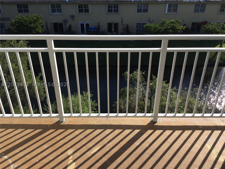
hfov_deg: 58.4
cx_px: 112
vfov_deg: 45.4
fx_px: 201
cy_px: 84
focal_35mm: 31
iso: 25
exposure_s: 1/1087
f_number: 2.4
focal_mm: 3.3
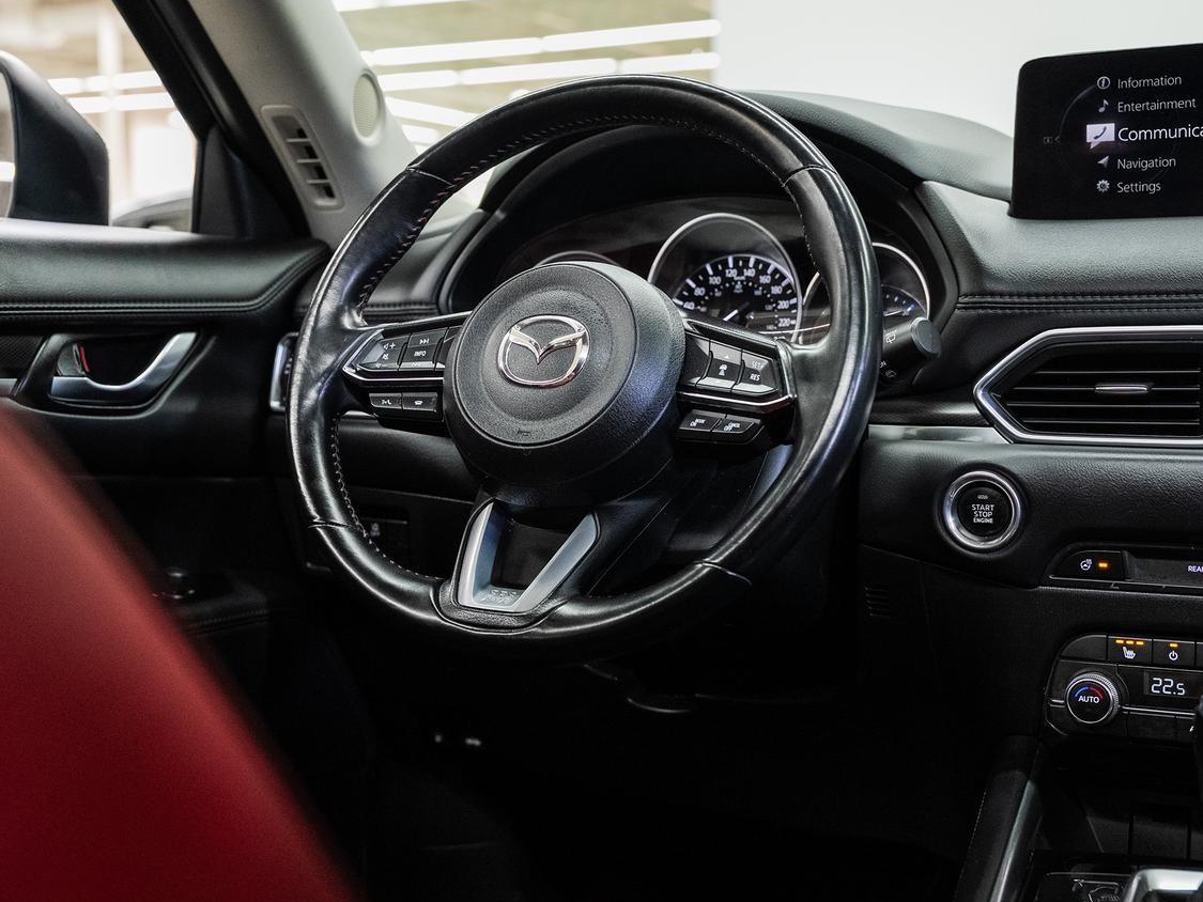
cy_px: 403
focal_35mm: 47
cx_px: 616
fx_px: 1634
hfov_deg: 40.4
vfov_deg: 30.9
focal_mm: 38.2
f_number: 4.5
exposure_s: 1/50
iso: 2000
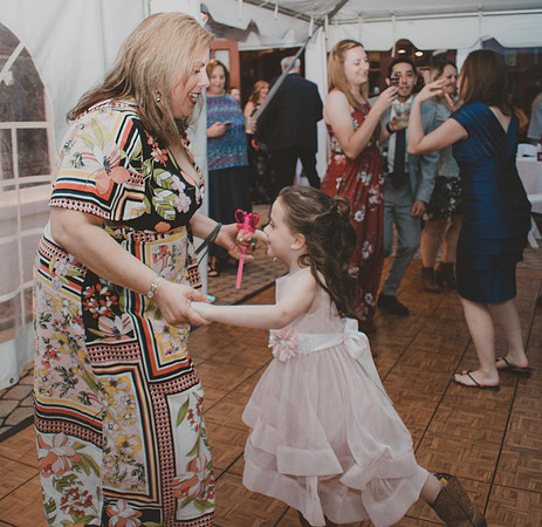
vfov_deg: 44.5
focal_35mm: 37
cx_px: 250
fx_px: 644
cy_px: 241
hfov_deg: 45.6
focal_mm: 18
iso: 900
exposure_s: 1/60
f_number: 3.5
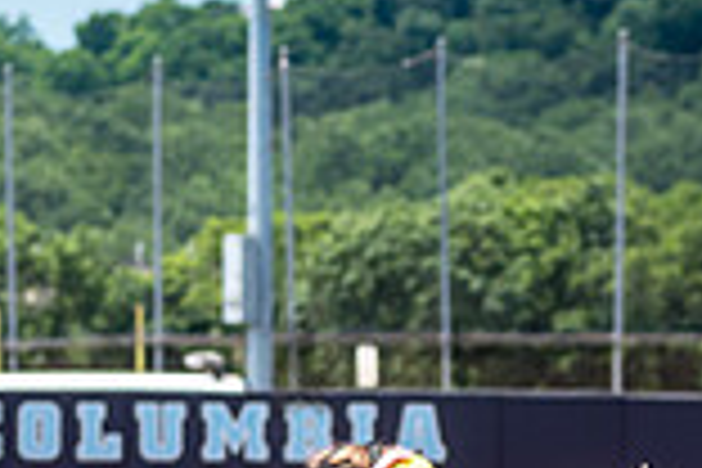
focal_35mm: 342
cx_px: 297
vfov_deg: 4.0
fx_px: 6668
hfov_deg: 6.0
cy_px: 772
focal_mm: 92
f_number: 4.5
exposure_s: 1/2500
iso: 400
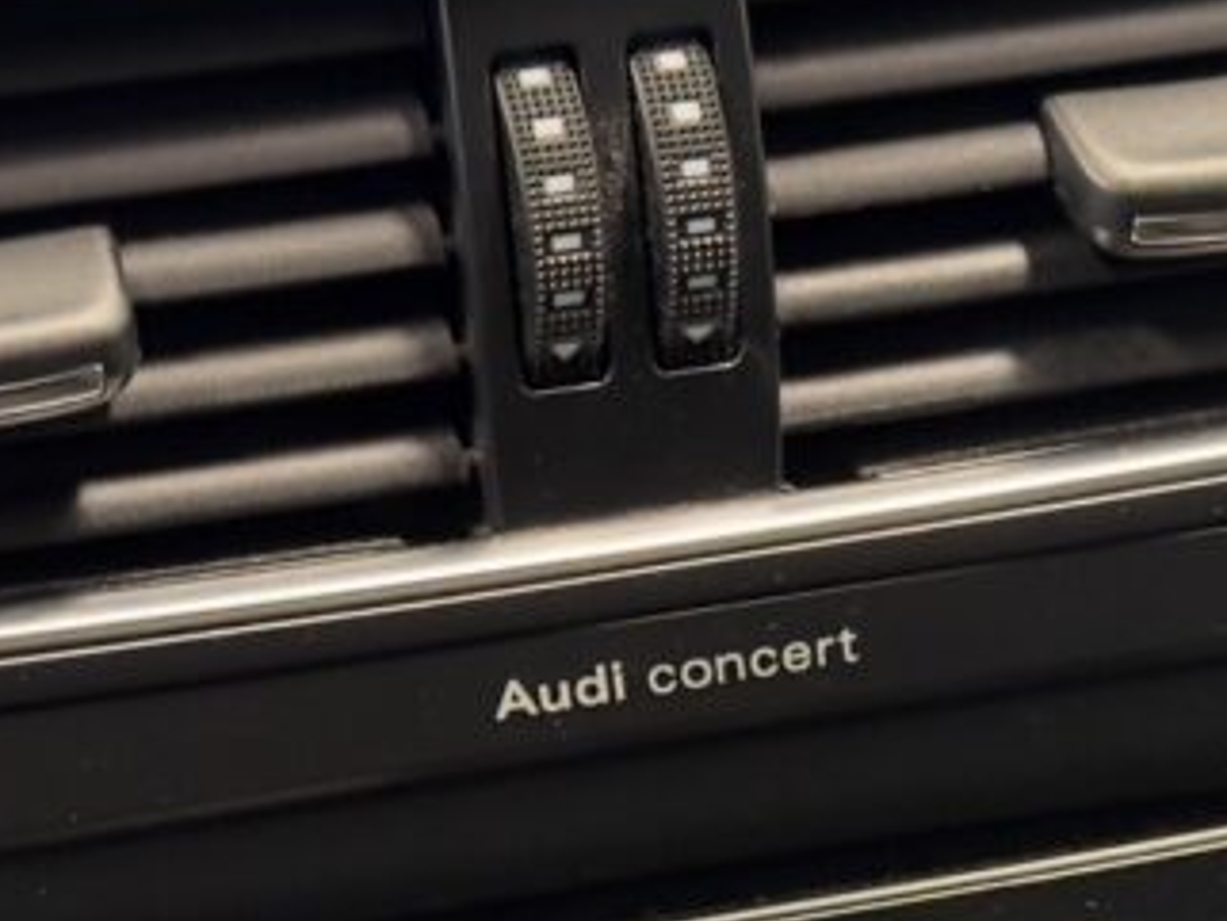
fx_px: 5425
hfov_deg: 12.9
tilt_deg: -35.0
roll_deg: -1.8
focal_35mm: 153
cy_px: 1353
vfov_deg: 9.5
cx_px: 627
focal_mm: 6.76
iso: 640
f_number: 1.78
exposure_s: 1/20
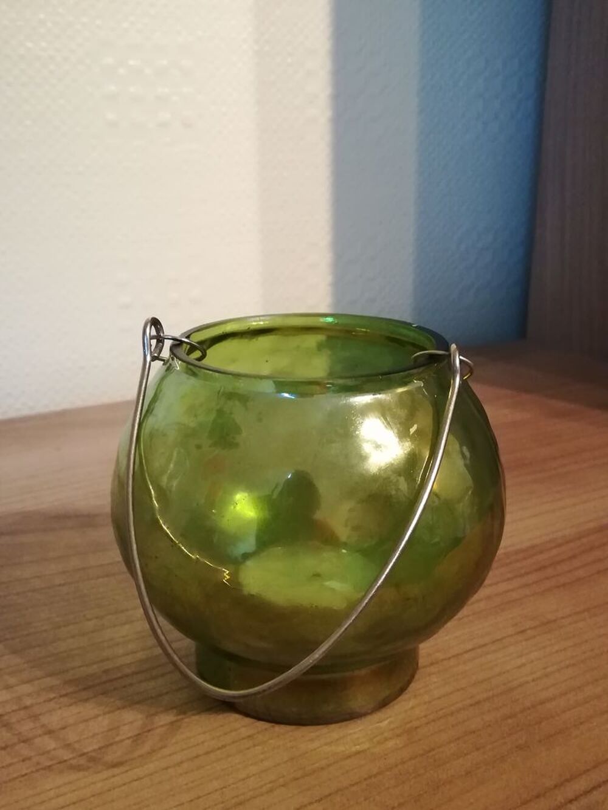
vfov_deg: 50.1
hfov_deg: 38.7
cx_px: 304
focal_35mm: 37
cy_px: 405
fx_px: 866
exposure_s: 1/25
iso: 500
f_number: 2.2
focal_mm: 3.83
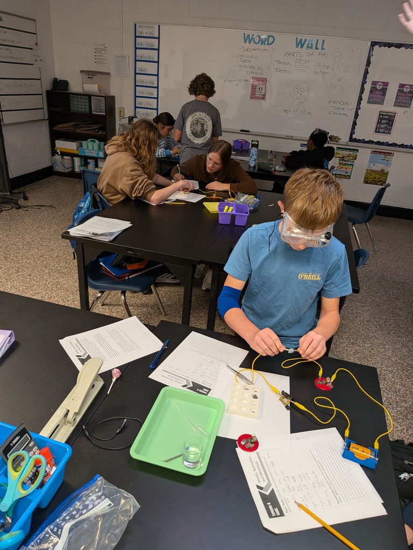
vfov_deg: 71.6
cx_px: 206
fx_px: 382
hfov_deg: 56.8
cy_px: 275
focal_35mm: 24
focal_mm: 4.53
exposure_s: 1/30
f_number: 1.7
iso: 50
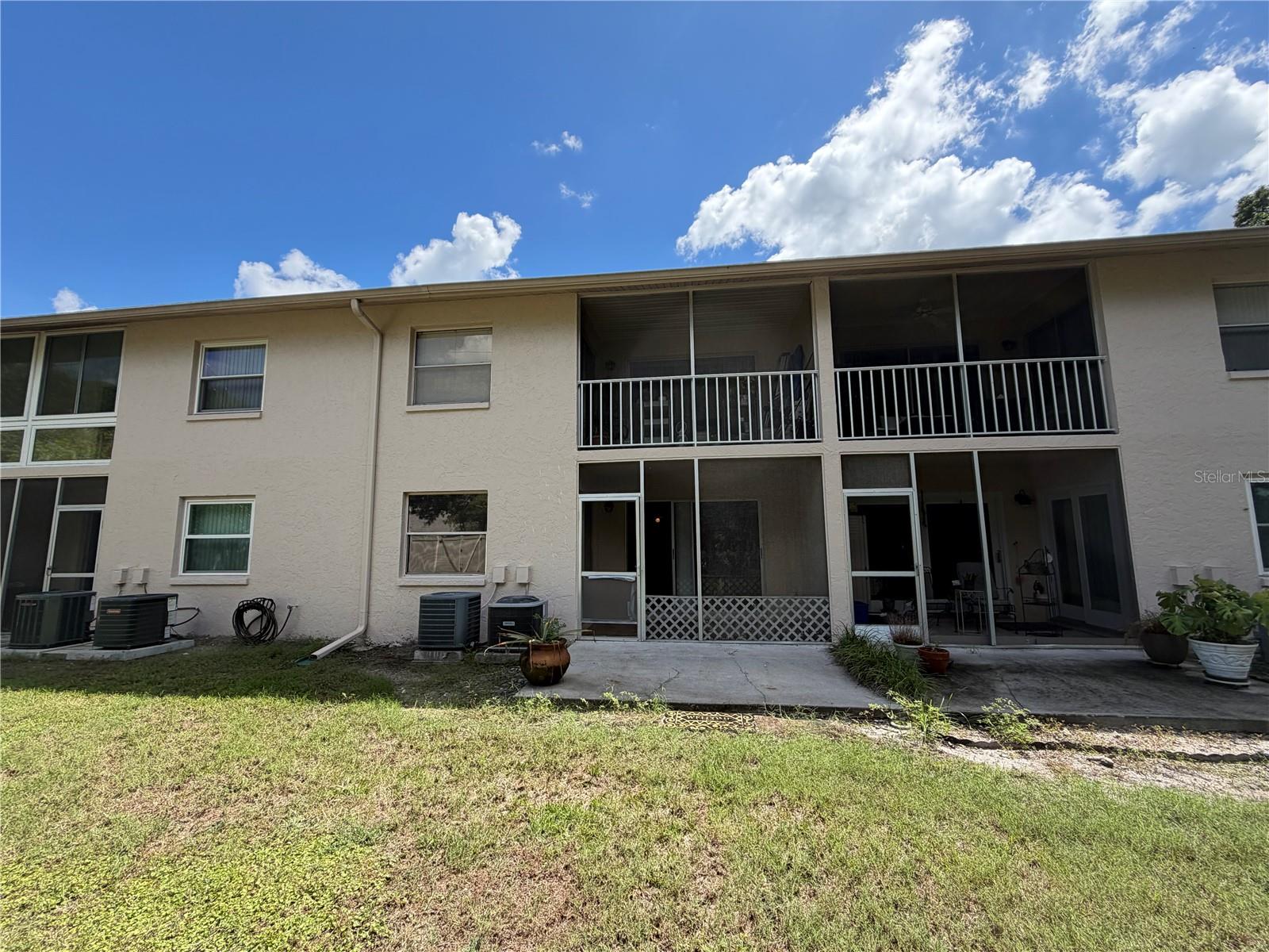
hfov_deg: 102.1
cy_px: 476
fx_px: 513
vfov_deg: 85.7
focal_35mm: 14
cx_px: 634
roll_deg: +0.8
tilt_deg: +6.9
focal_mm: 2.22
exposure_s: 1/770
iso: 32
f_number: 2.2
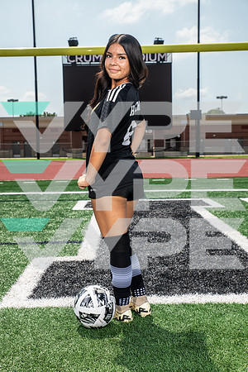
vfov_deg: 41.1
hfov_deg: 28.1
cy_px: 186
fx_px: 496
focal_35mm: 48
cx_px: 124
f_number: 7.1
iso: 100
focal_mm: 48
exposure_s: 1/320
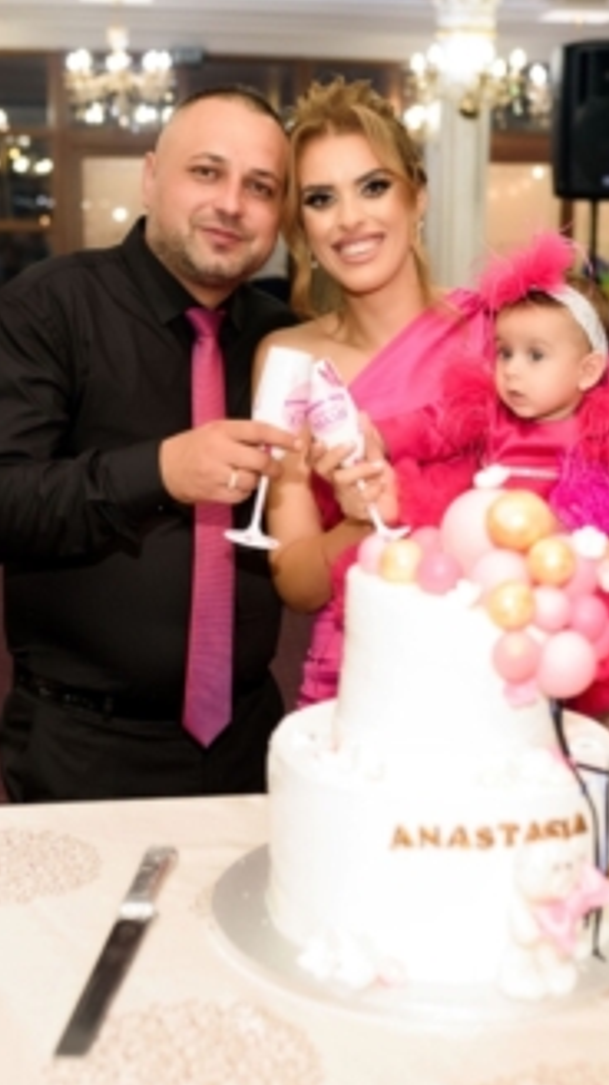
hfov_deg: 21.4
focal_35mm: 56
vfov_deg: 37.2
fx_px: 1611
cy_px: 549
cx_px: 371
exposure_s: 1/200
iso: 1600
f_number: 2.8
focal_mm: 35
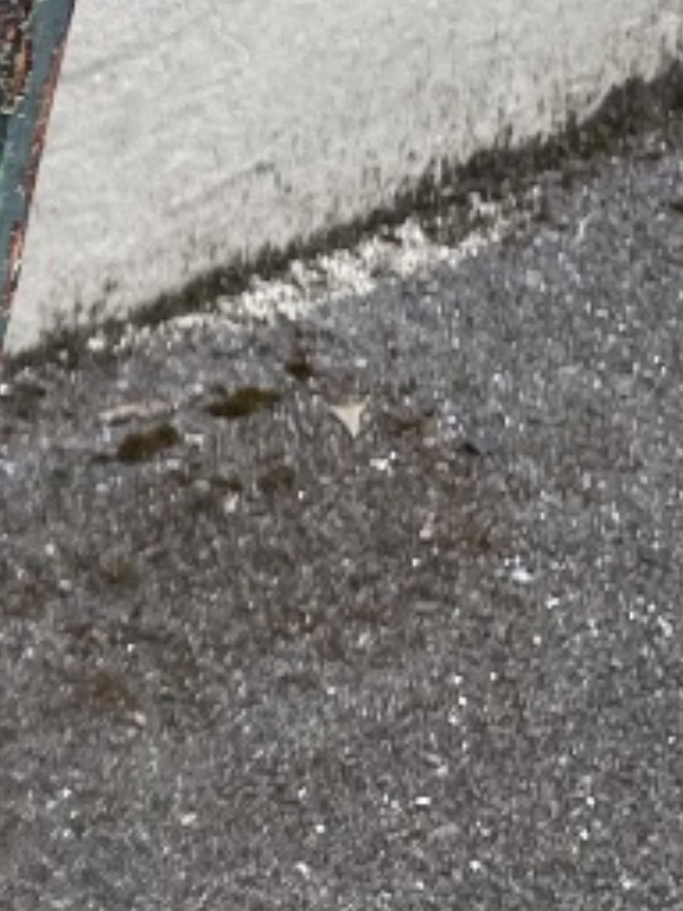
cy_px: 246
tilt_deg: -29.0
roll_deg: +4.9
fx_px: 3210
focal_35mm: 122
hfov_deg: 10.6
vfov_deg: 16.1
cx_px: -900
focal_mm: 4.2
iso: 32
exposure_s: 1/404
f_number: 1.6
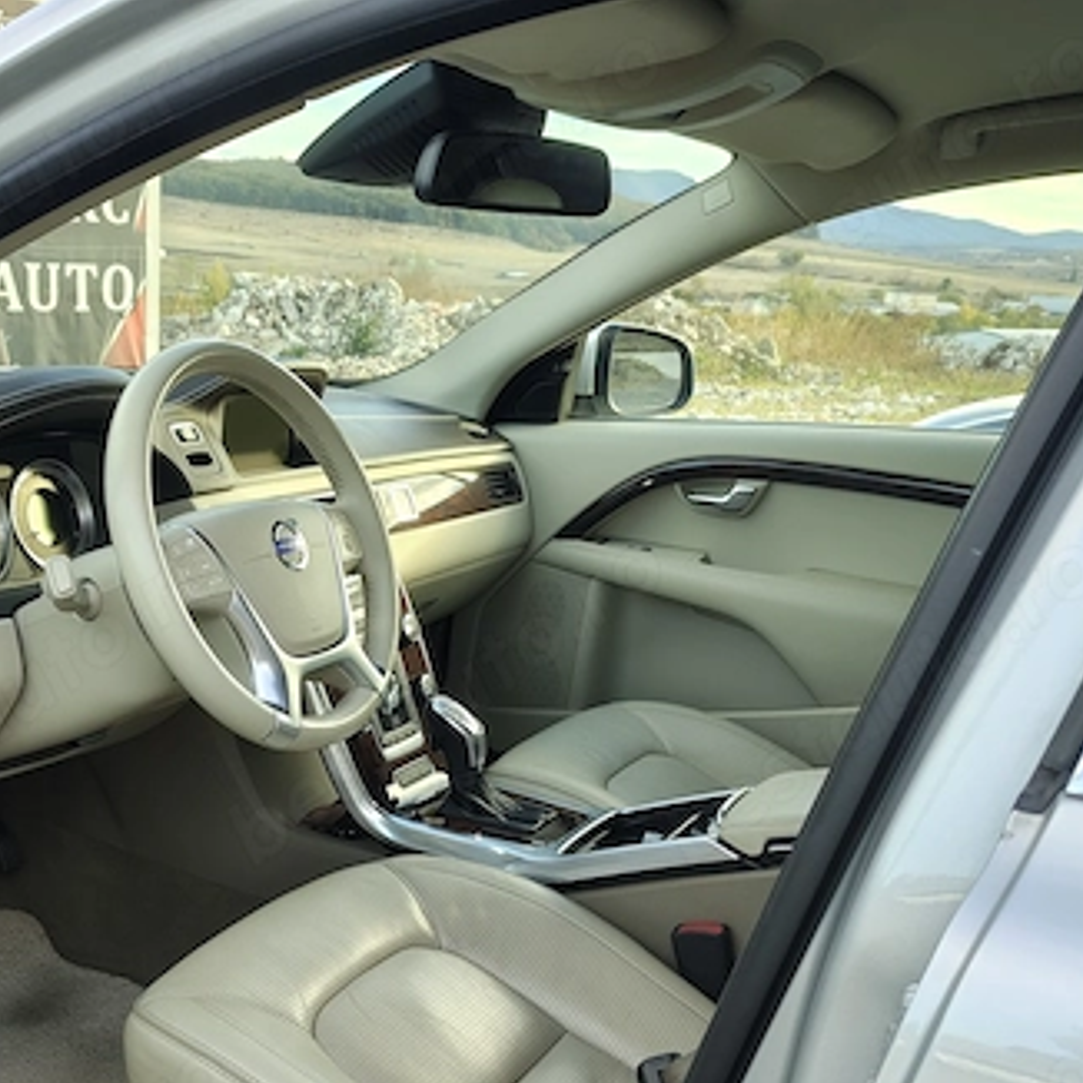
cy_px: 744
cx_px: 269
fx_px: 1380
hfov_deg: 41.6
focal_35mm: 39
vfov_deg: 42.1
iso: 117
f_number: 1.8
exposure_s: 1/100
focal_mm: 5.56
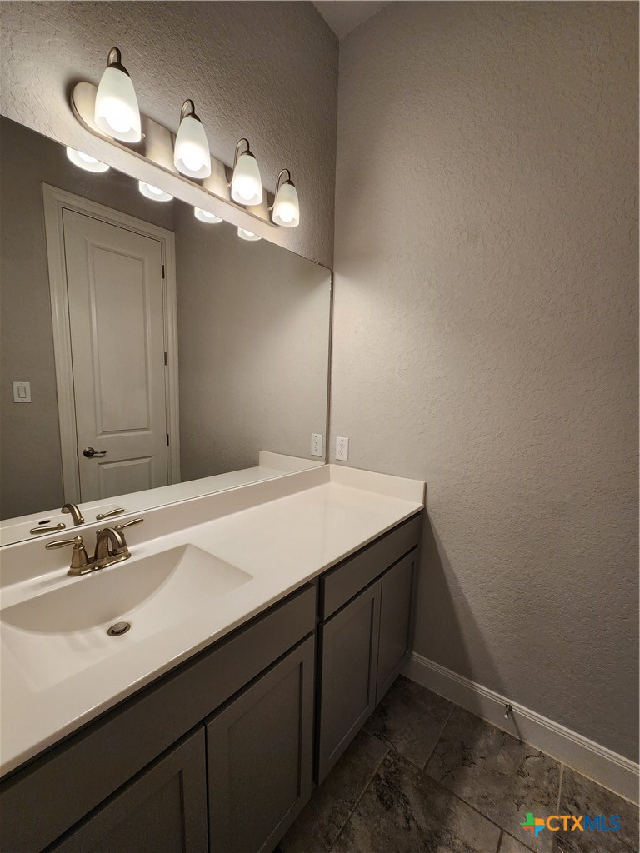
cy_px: 426
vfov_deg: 106.2
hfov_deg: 89.9
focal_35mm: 13
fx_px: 320
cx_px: 320
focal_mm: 2.2
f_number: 2.2
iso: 100
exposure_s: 1/60
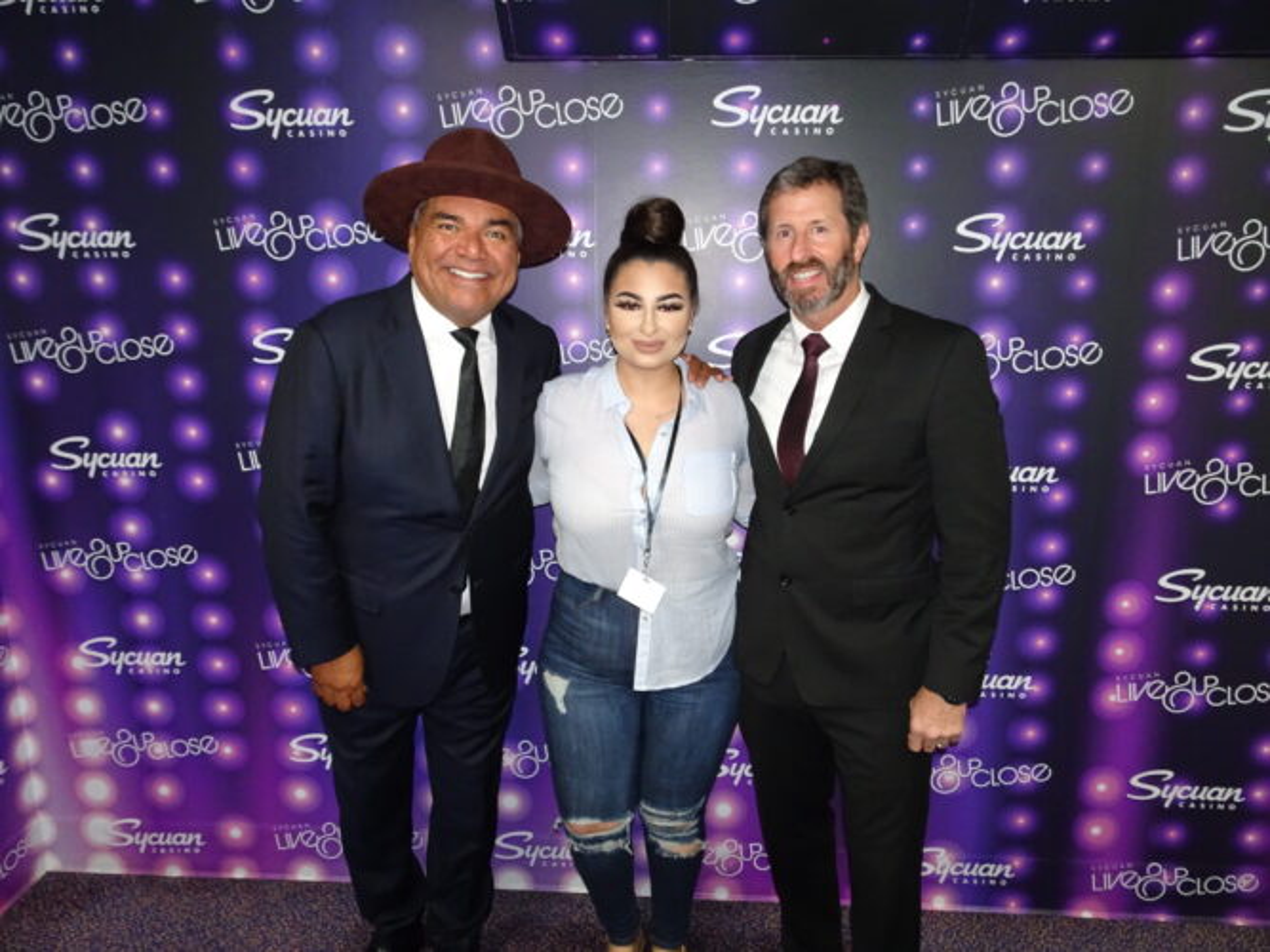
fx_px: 880
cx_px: 635
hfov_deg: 71.6
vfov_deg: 56.8
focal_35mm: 24
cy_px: 476
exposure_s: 1/30
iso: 500
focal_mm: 4.1
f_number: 3.5
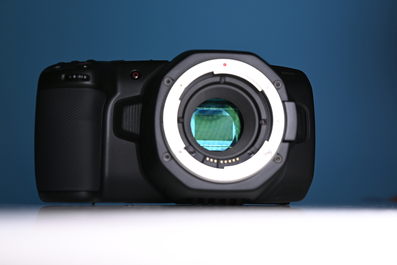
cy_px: 132
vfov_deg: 26.0
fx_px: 573
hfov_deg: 38.2
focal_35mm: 52
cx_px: 198
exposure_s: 1/100
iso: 400
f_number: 6.3
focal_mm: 35
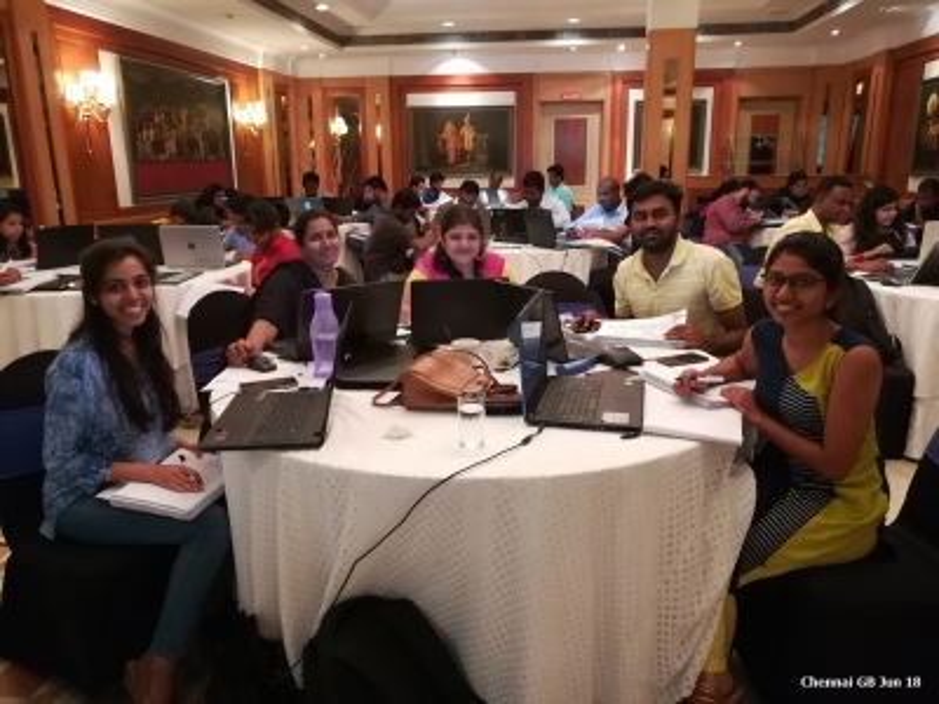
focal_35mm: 26
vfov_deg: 53.1
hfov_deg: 67.3
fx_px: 705
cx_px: 470
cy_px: 352
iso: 500
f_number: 2.2
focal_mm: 3.83
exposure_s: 1/14.3
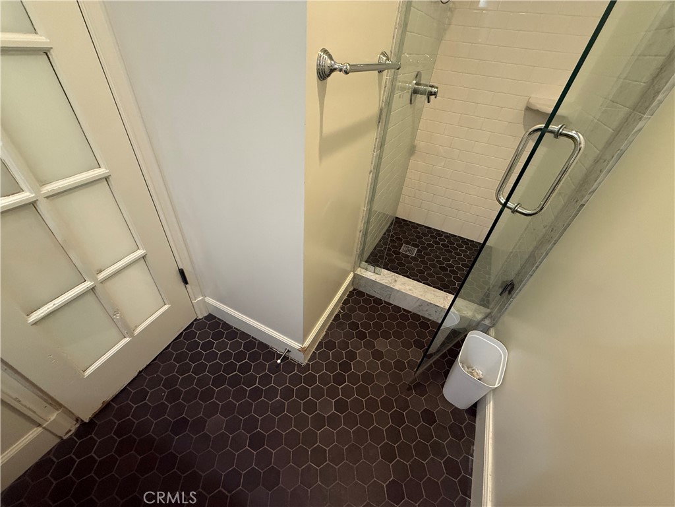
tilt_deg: -37.3
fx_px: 273
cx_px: 338
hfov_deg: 102.1
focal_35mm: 14
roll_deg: -5.7
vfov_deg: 85.7
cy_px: 254
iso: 400
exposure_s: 1/60
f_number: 2.2
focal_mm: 2.22
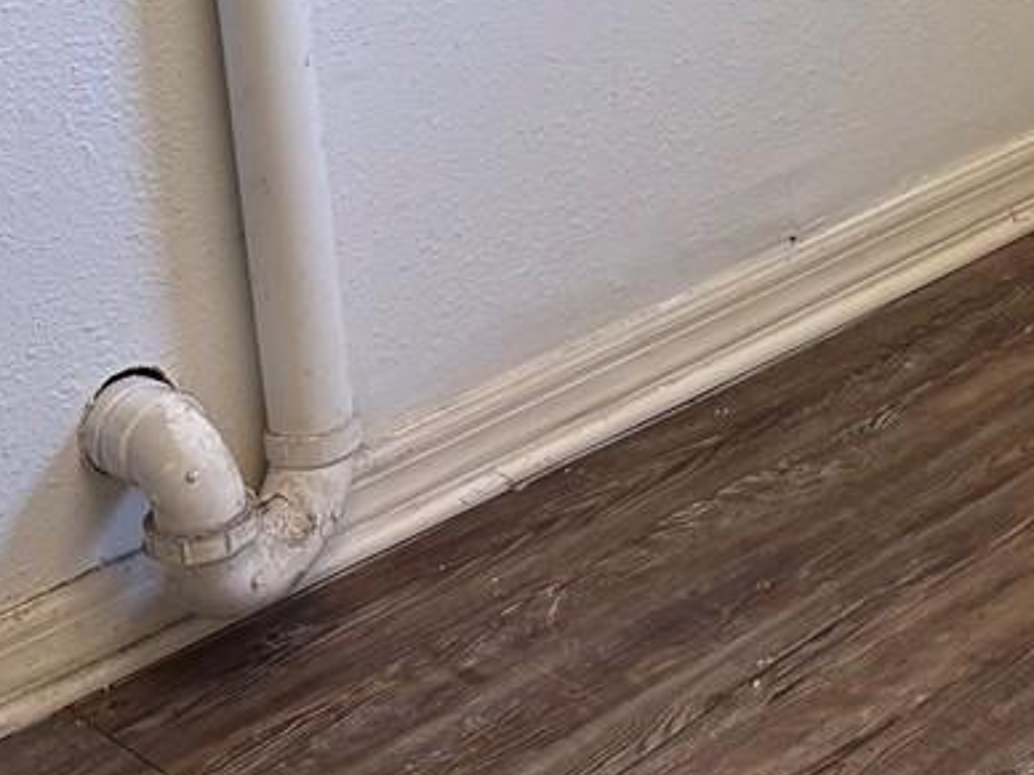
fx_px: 2957
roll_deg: +0.1
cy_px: -423
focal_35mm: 99
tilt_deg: -13.0
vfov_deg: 13.9
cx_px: 1524
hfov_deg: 17.9
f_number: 1.78
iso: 125
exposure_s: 1/120
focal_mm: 6.76
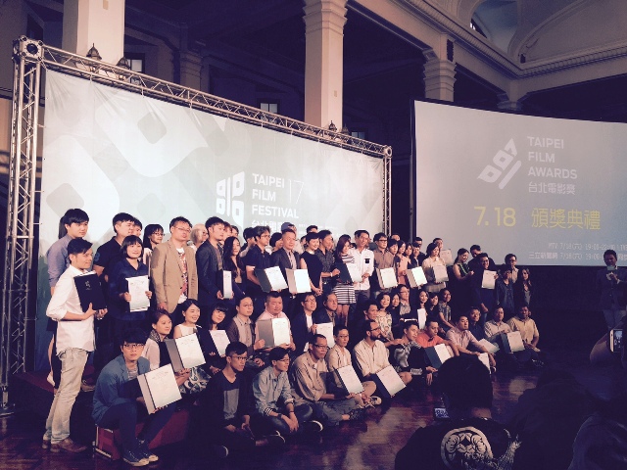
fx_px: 525
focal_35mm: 29
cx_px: 314
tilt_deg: +3.6
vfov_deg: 48.2
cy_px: 235
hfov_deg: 61.7
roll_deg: -1.4
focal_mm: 4.15
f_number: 2.2
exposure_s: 1/60
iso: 32
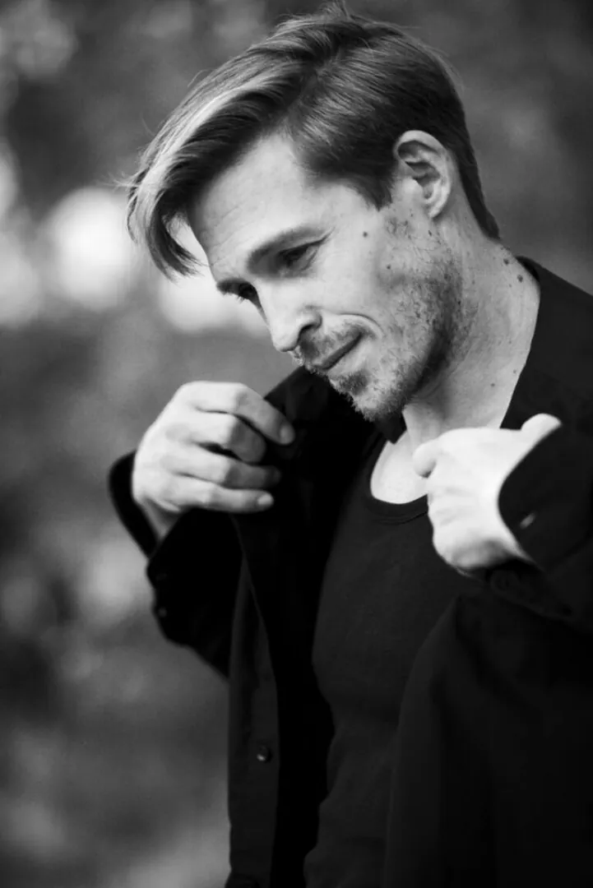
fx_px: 4196
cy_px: 444
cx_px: 296
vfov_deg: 12.1
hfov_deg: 8.1
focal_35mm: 170
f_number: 2.8
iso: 160
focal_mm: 170
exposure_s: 1/800
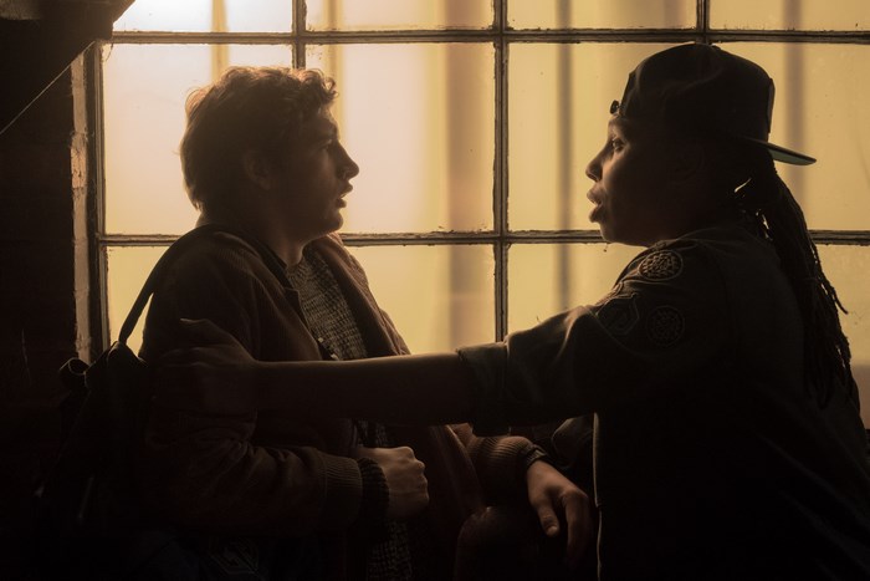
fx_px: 1595
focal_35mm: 66
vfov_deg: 20.6
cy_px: 290
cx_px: 435
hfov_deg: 30.5
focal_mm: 44.1
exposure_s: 1/320
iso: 5000
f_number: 5.6
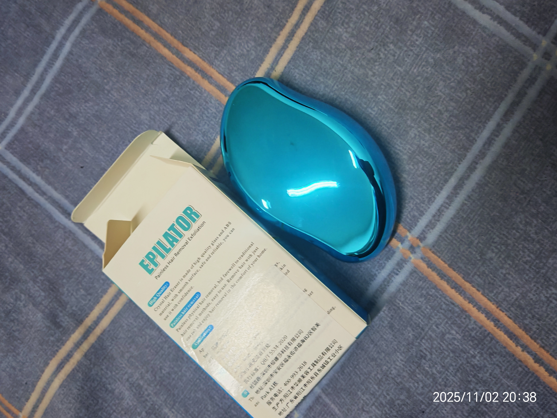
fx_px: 563
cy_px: 209
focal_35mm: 35
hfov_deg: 52.6
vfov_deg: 40.7
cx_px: 278
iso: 500
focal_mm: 6.67
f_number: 1.9
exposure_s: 1/25
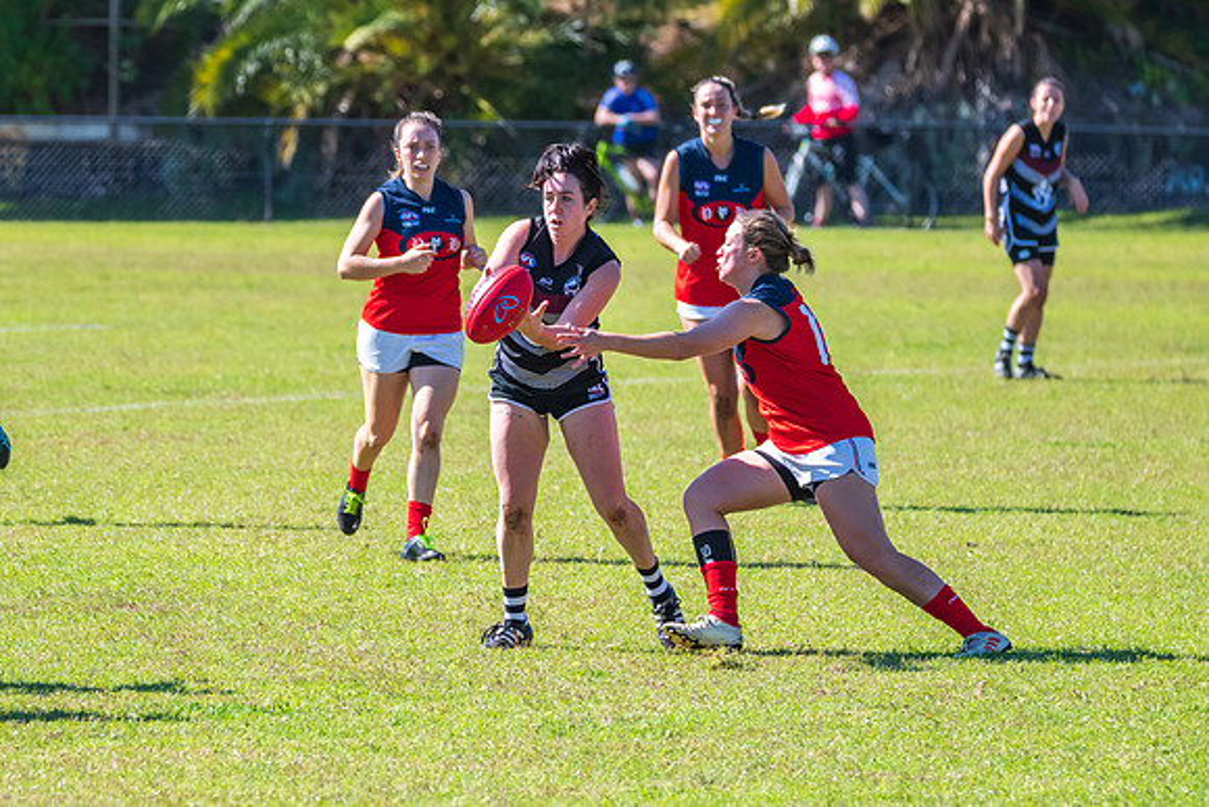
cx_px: 531
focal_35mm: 392
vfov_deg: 3.5
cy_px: 510
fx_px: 13182
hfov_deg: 5.3
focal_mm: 250
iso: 800
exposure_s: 1/2000
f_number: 6.3
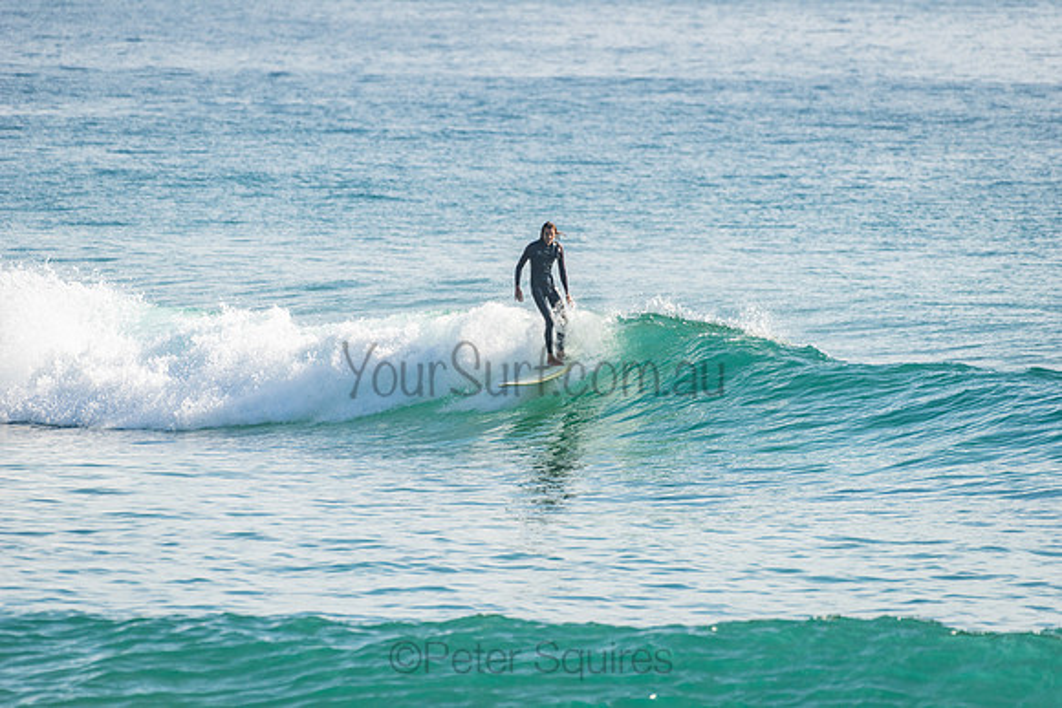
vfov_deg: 2.8
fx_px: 14753
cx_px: 531
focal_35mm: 500
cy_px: 354
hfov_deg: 4.1
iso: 220
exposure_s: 1/2000
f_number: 5.6
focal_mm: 500
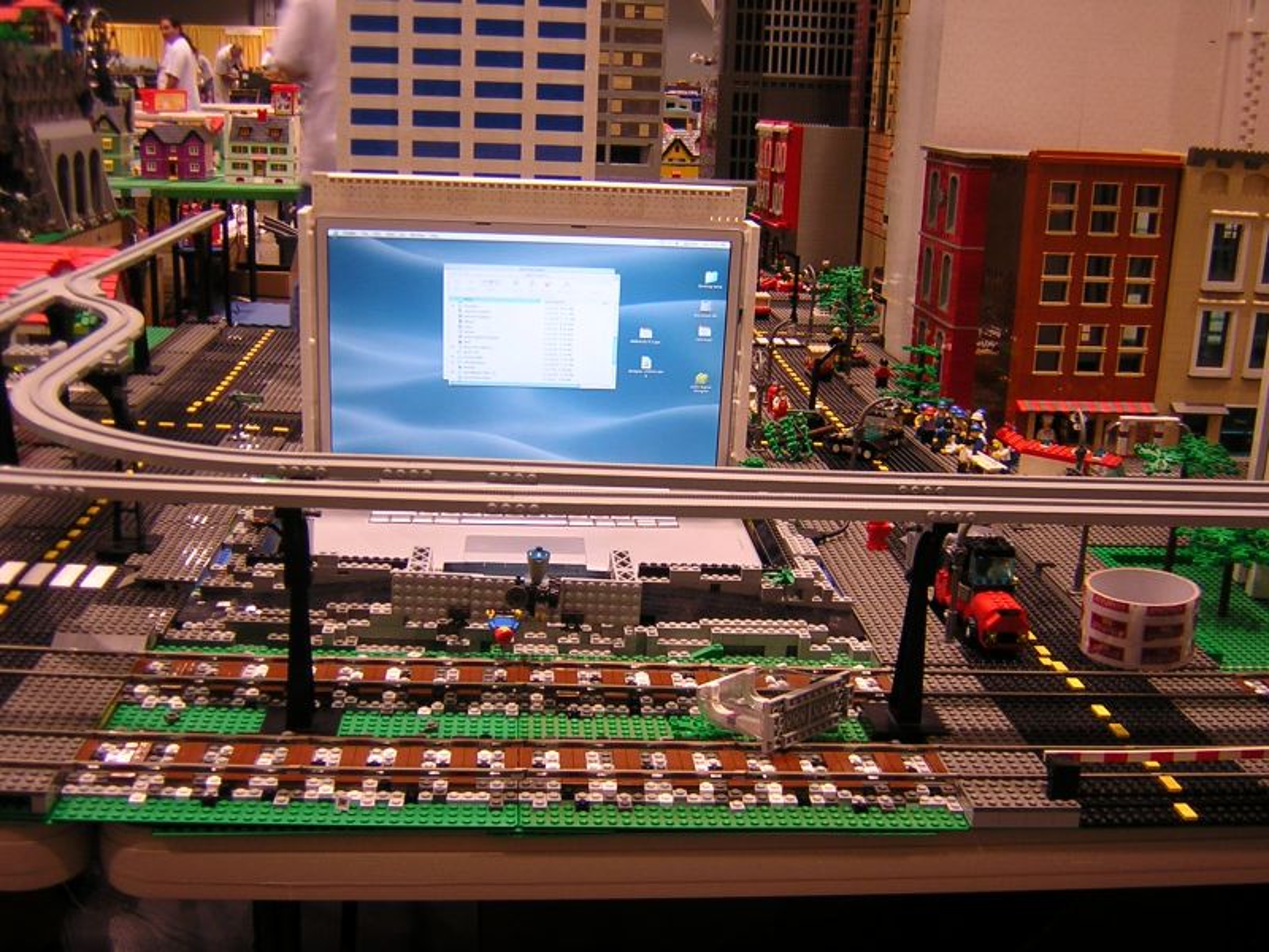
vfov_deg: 39.7
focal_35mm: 36
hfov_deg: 51.4
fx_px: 1320
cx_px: 634
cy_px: 476
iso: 100
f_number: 2.6
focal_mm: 4.7
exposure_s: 1/7.7
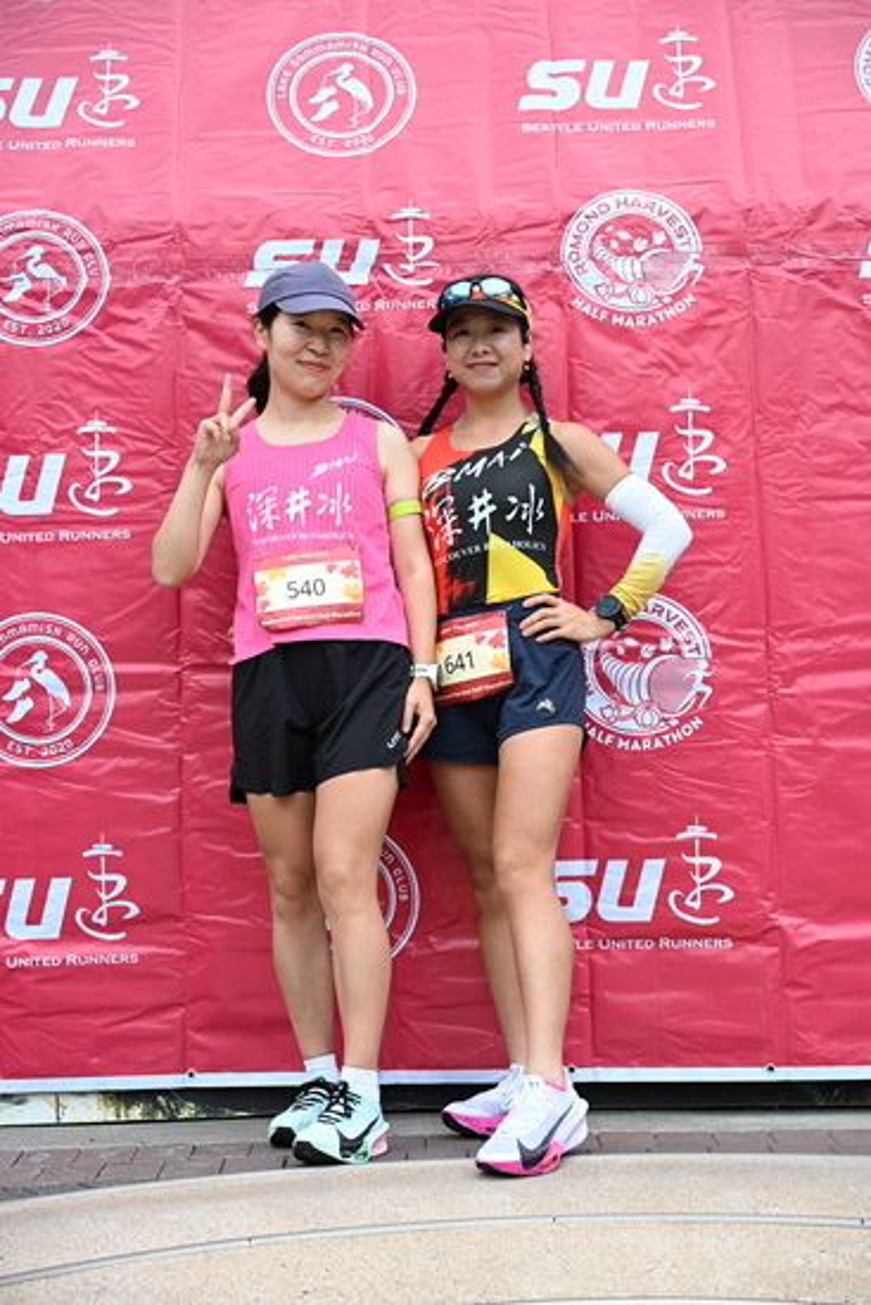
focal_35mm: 56
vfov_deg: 35.6
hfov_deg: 24.2
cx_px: 436
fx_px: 2031
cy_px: 652
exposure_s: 1/400
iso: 2000
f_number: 4
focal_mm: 56
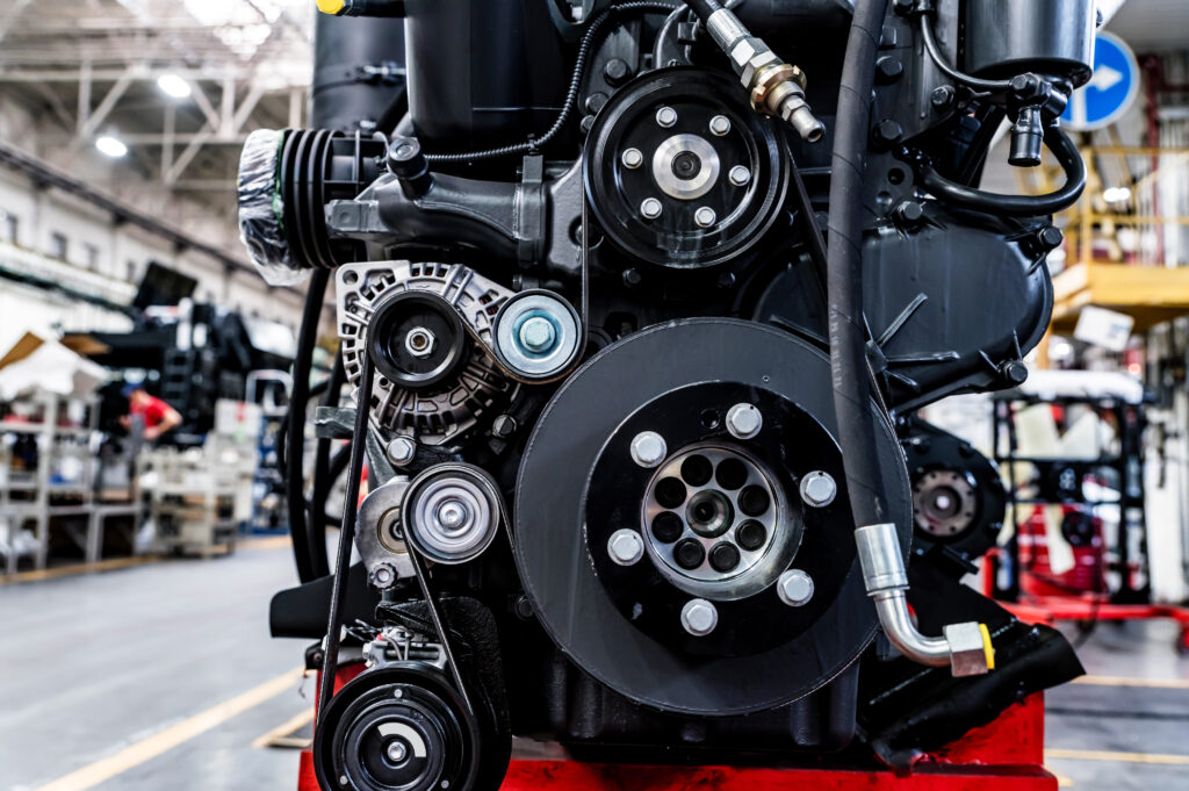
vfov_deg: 35.0
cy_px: 396
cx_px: 594
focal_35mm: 38
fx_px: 1254
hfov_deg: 50.7
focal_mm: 38
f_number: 4
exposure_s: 1/60
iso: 800
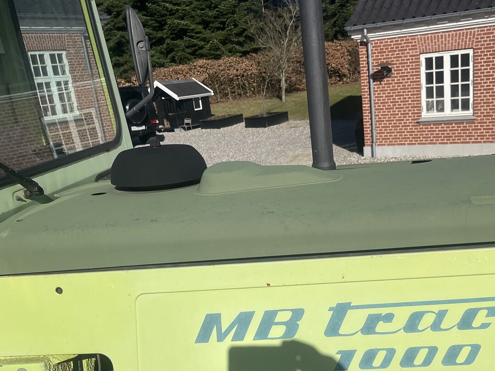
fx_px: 586
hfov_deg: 45.5
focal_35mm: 41
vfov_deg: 34.5
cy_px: 270
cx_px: 300
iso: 50
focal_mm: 5.1
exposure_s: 1/8403
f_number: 1.6
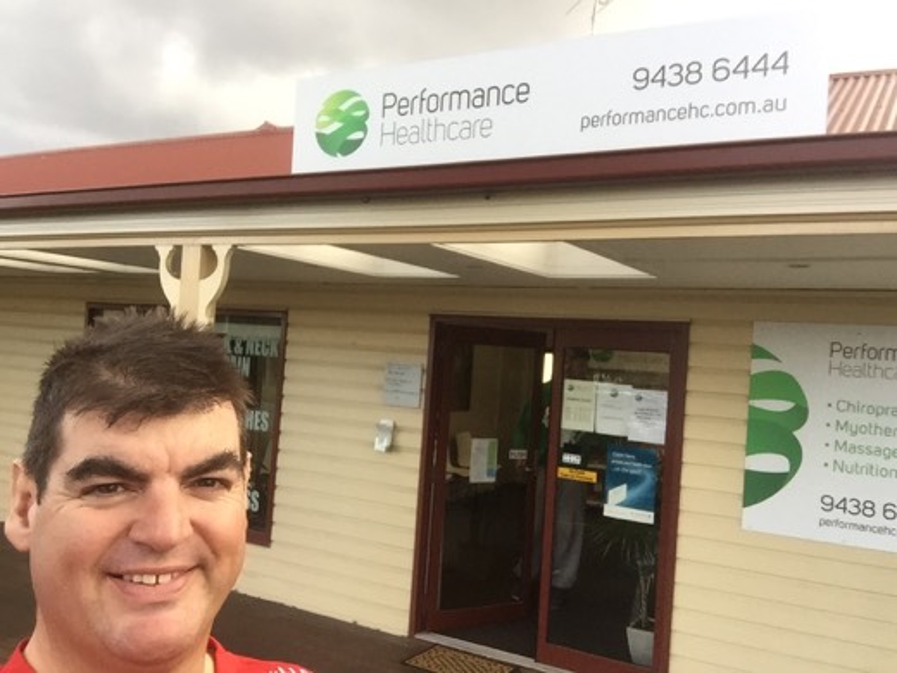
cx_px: 448
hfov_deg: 58.4
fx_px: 803
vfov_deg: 45.4
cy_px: 336
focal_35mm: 31
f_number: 2.2
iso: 50
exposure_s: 1/120
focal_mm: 2.65
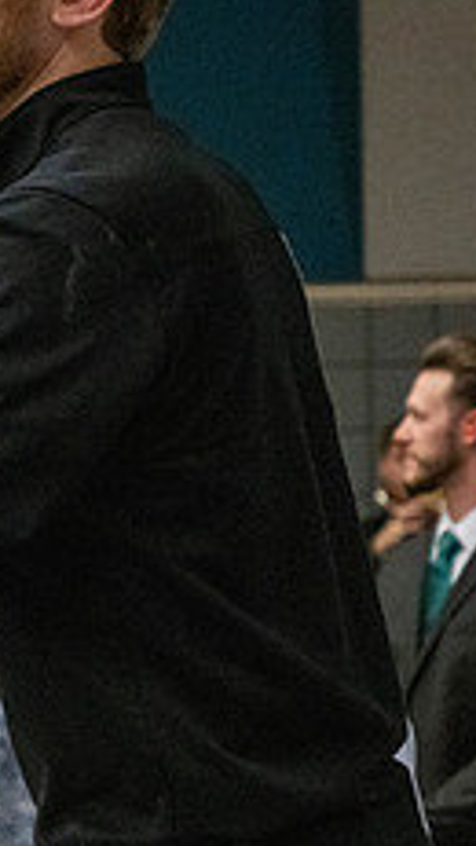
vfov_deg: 11.7
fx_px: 4127
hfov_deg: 6.5
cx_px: -341
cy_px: 368
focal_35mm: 184
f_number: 4
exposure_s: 1/500
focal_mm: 70
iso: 10000
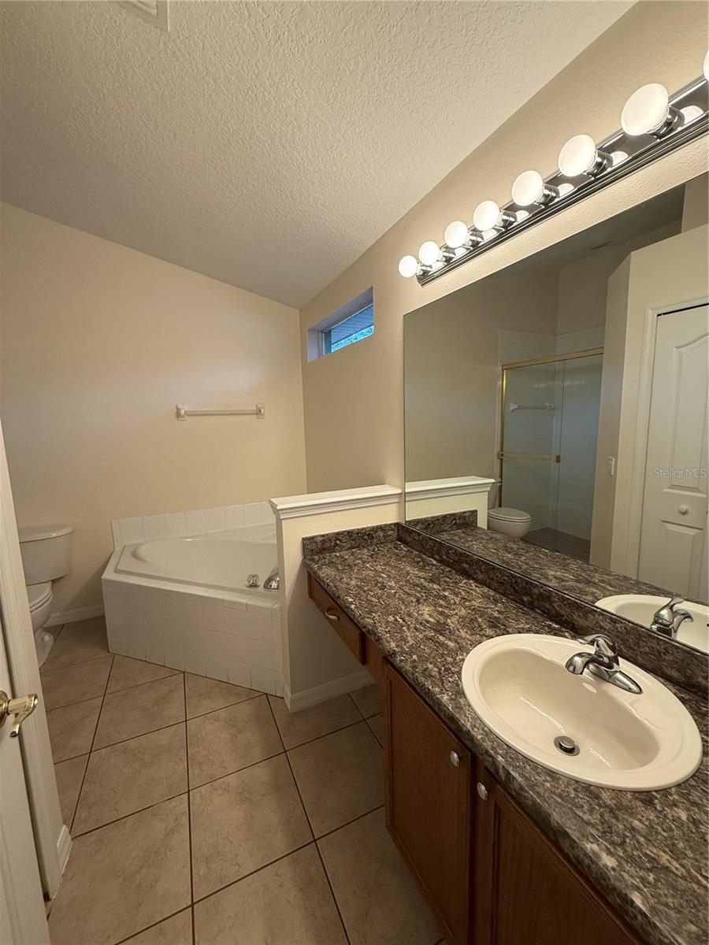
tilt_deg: -8.0
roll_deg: +1.7
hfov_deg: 85.7
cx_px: 354
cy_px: 472
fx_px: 382
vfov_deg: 102.1
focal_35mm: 14
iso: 200
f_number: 2.2
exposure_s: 1/120
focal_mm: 2.22
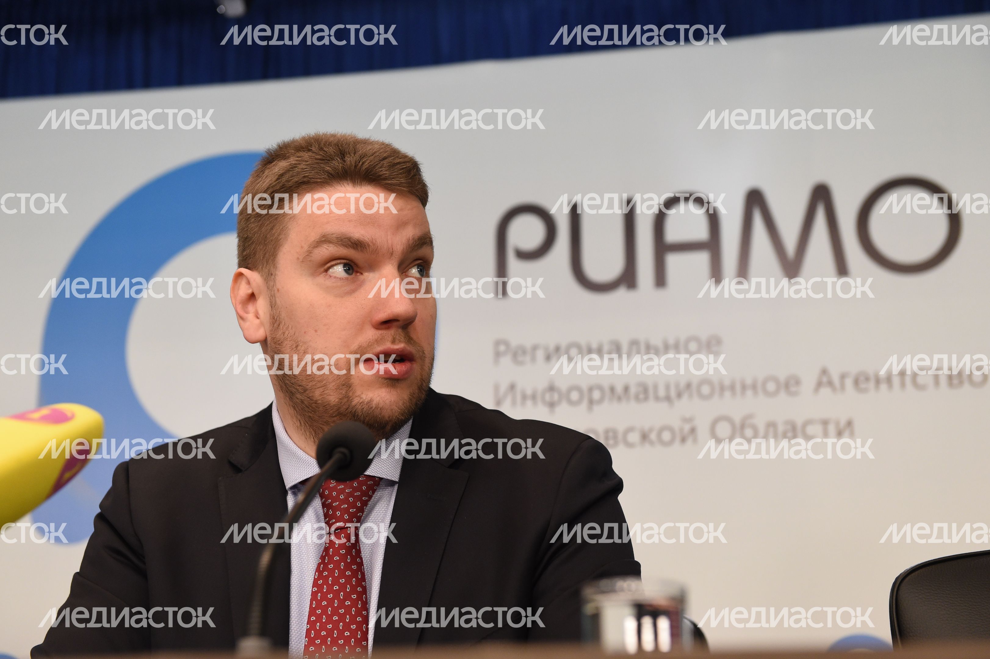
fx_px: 1649
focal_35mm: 60
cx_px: 495
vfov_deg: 22.6
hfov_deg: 33.4
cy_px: 330
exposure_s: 1/320
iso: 2500
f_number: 4
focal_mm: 60
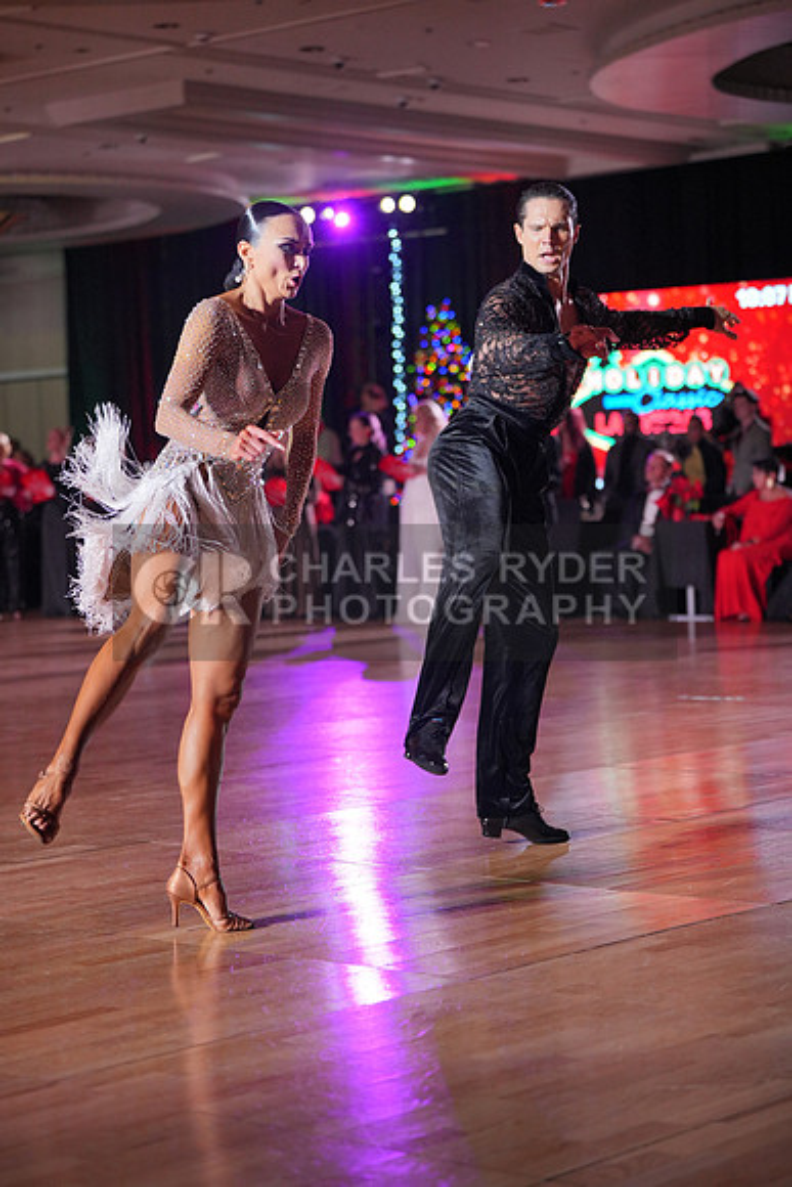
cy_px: 594
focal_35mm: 78
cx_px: 396
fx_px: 2572
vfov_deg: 26.0
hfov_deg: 17.5
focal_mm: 78
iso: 2000
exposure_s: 1/800
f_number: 2.8
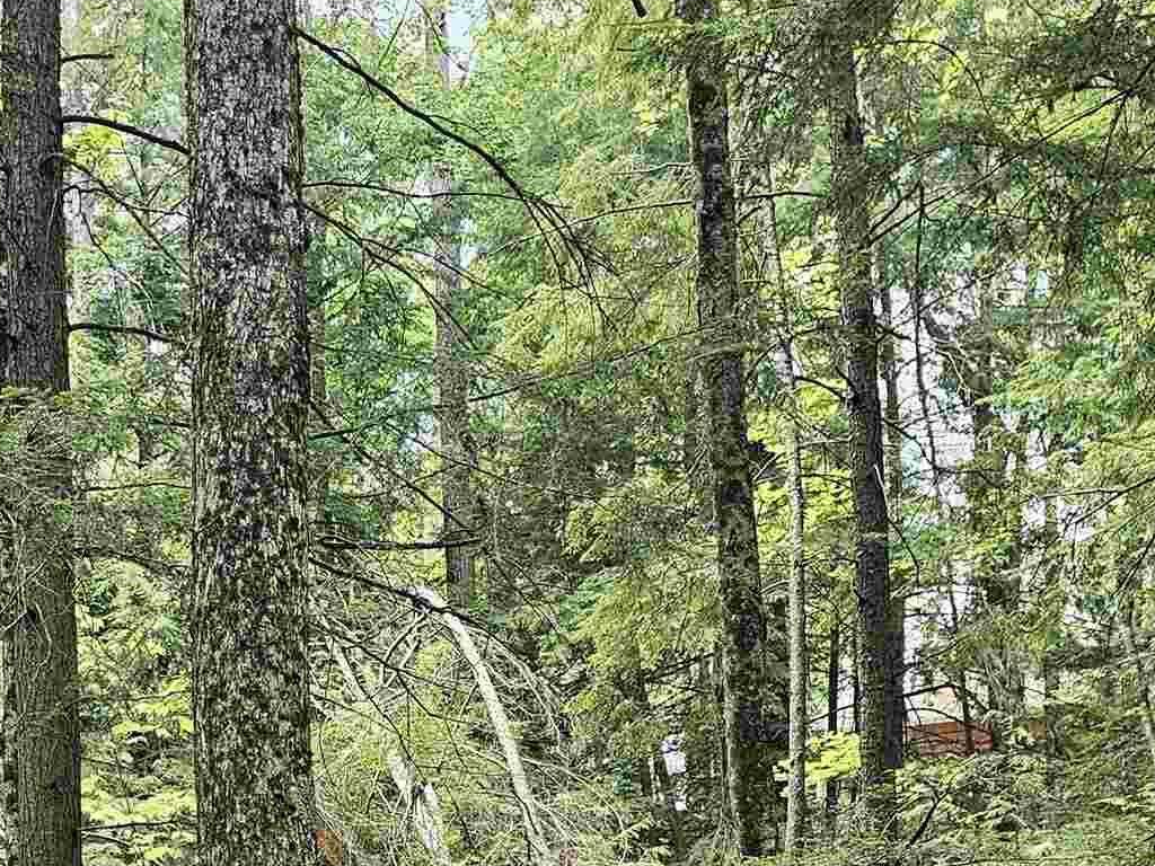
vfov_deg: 20.1
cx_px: 343
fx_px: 2302
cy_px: 1010
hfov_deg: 27.9
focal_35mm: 69
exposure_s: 1/207
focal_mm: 6.3
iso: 64
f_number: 1.7
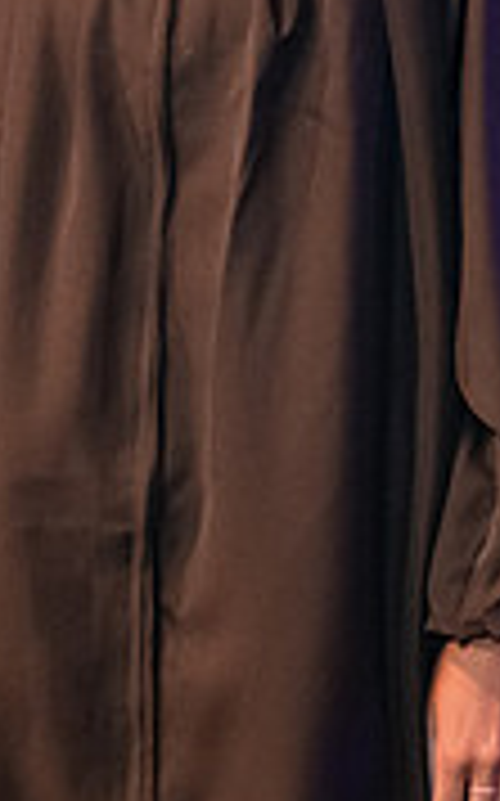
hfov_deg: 4.1
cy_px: 25
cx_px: 523
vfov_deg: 6.6
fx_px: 6901
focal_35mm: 316
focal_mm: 95
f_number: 3.2
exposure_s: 1/200
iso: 3200
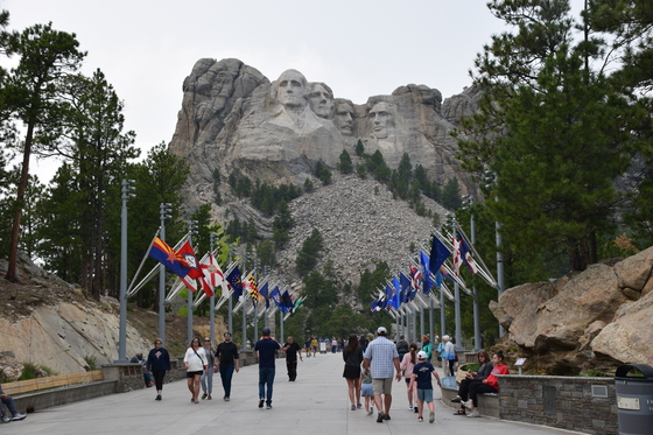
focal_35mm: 57
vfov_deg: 23.8
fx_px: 1034
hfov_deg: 35.1
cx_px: 326
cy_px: 218
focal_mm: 38
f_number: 10
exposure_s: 1/250
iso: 400
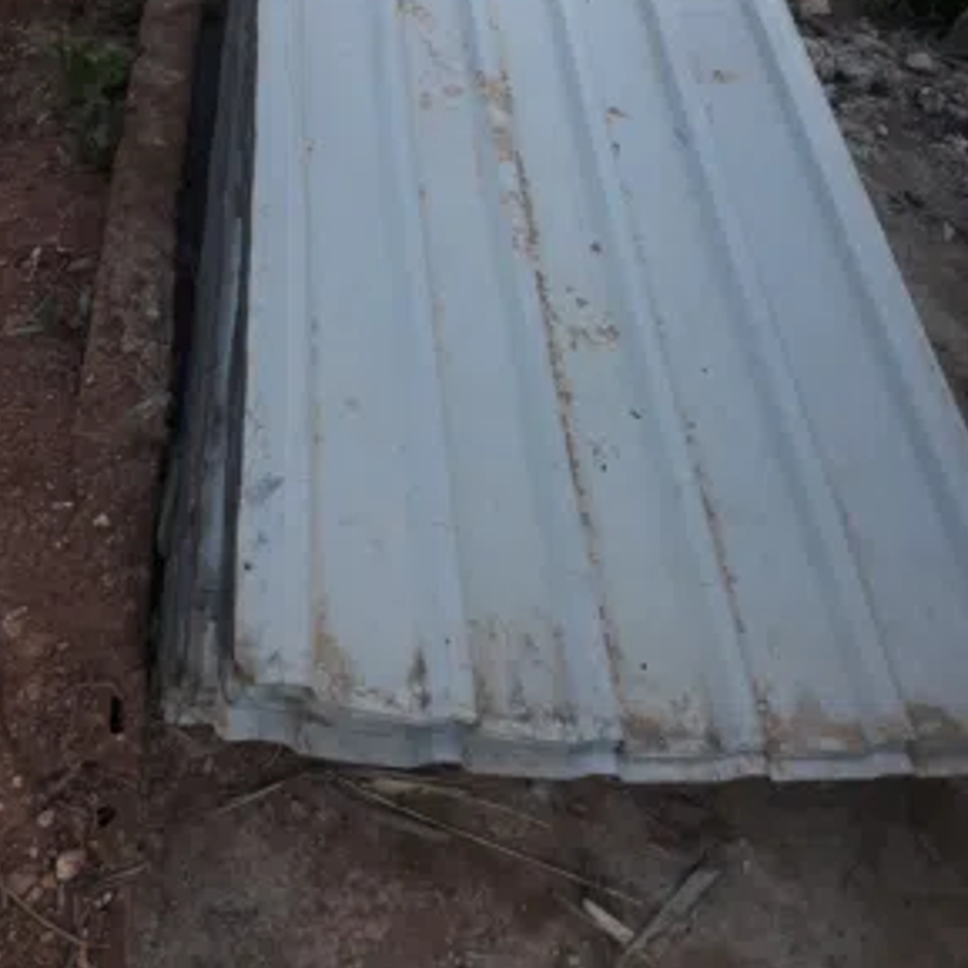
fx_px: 1044
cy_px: 352
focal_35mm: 33
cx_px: 492
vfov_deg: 49.2
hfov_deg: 49.7
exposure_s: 1/143
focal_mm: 3.6
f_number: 1.9
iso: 40
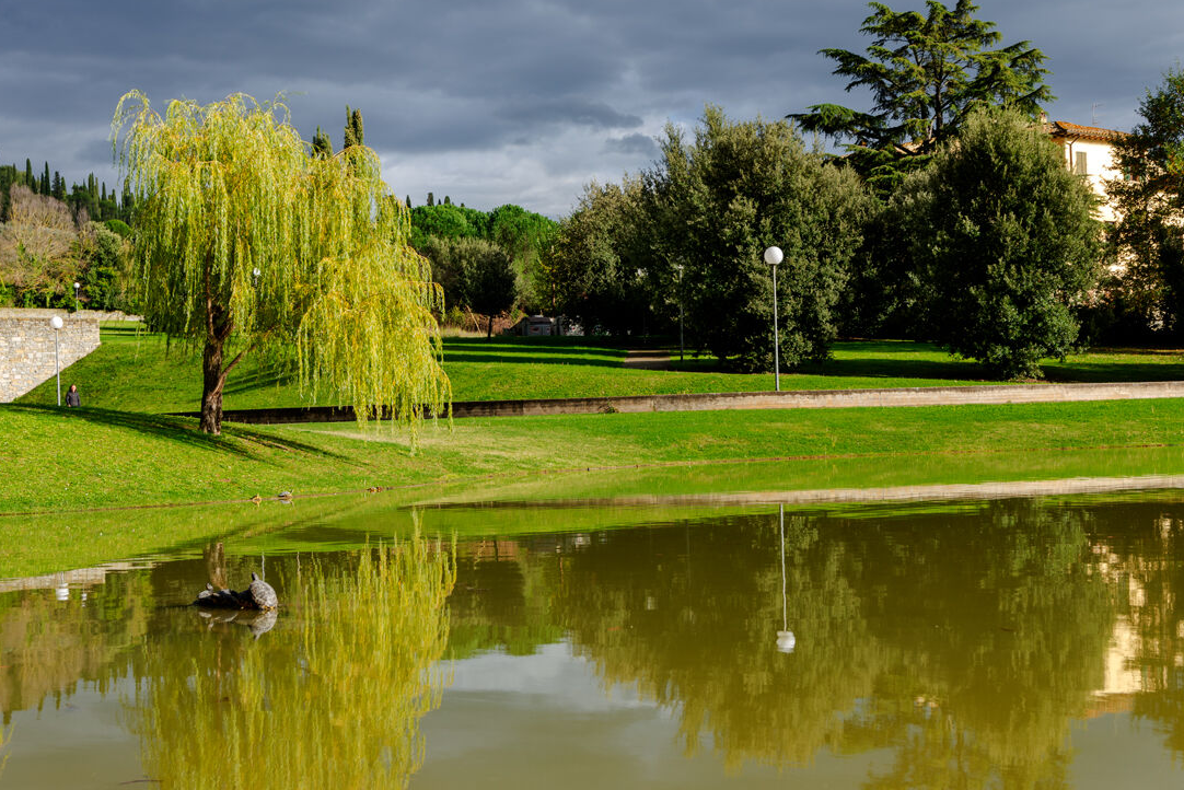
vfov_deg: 26.2
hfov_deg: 38.5
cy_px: 361
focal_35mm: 52
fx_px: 1696
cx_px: 564
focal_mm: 31
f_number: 6.7
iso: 100
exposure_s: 1/125
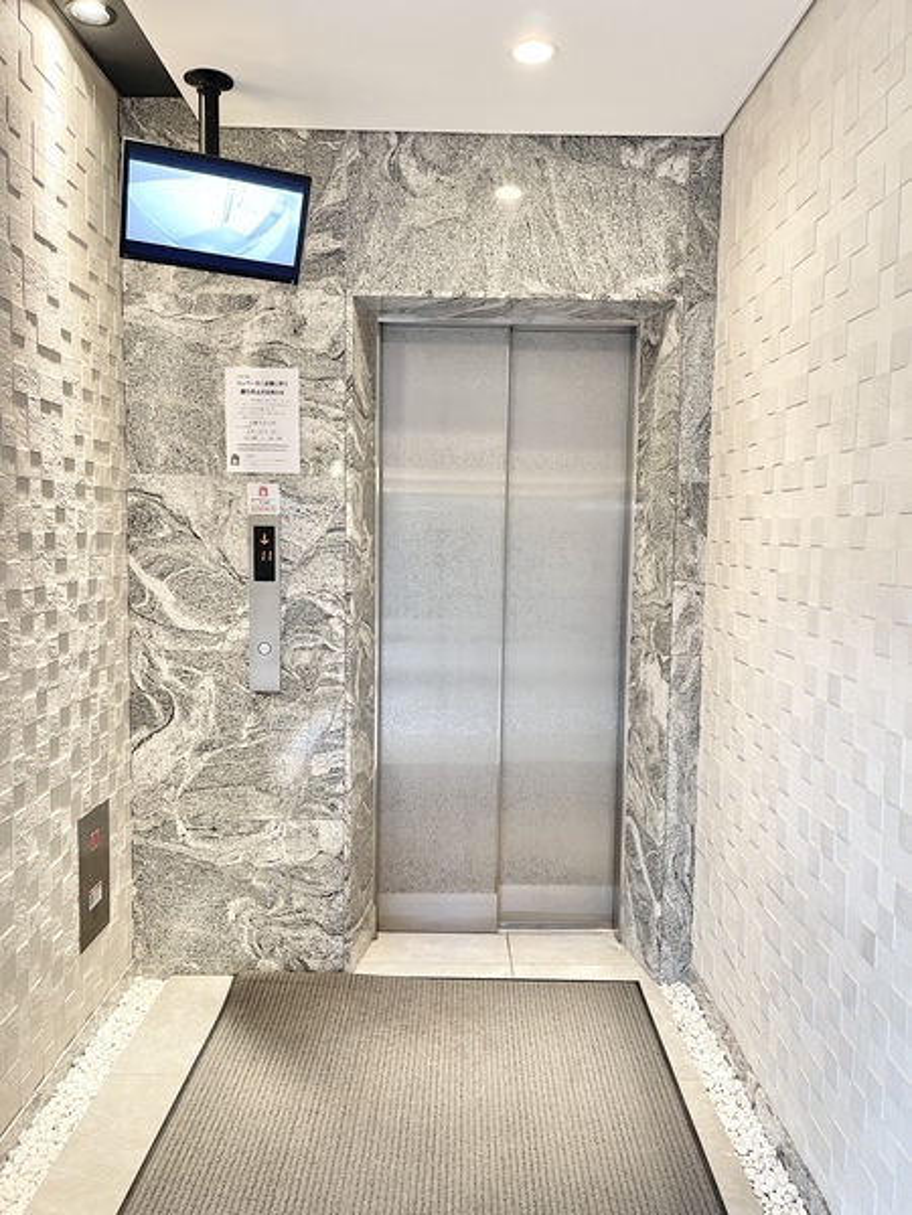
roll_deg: -0.8
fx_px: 913
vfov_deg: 67.3
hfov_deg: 53.1
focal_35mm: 26
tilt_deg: -4.9
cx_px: 456
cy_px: 608
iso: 125
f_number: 1.6
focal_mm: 5.1
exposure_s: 1/50
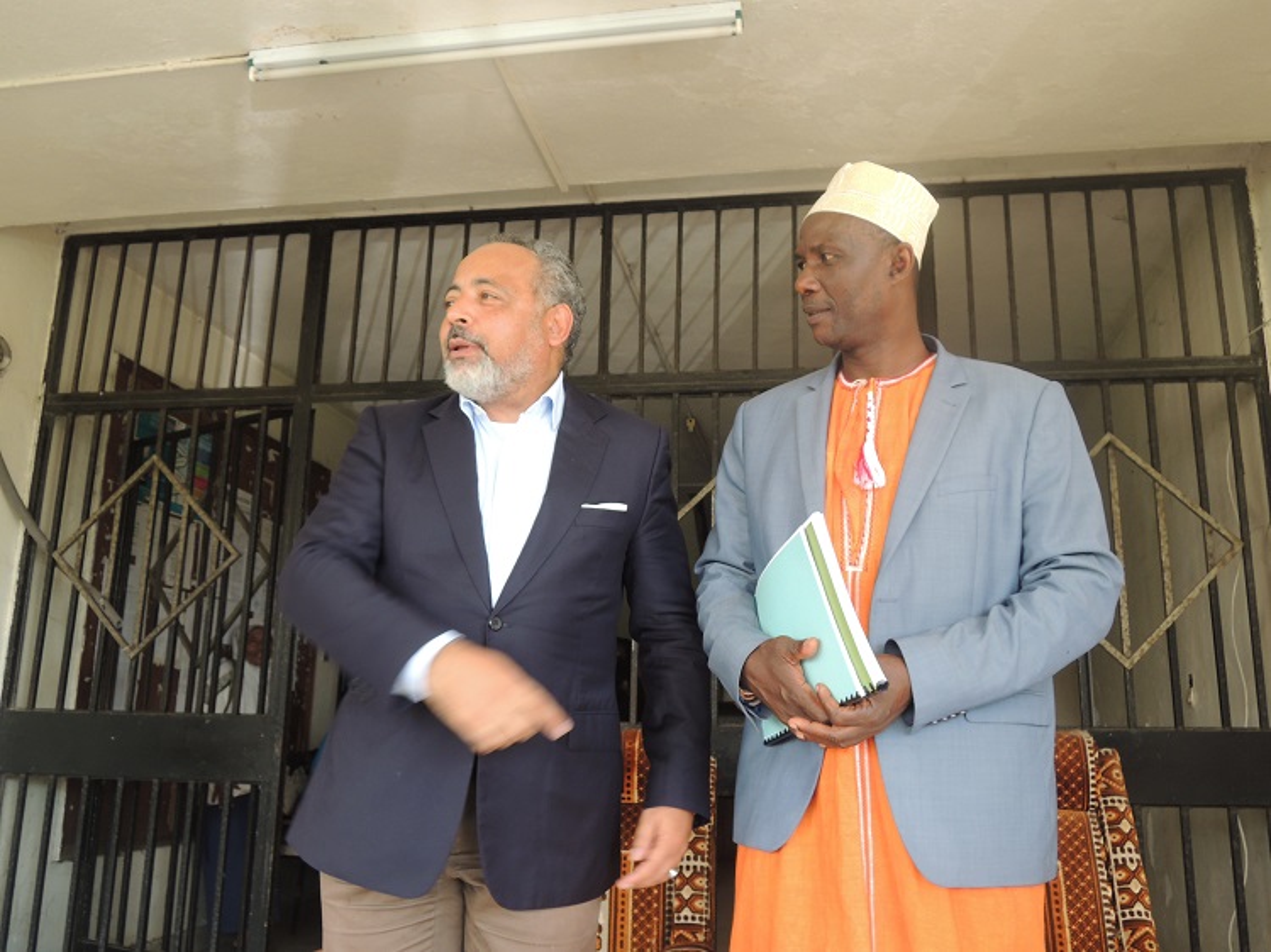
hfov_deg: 58.4
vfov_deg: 45.4
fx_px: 1138
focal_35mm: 31
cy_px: 476
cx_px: 636
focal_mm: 5.5
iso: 100
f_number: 3
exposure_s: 1/50
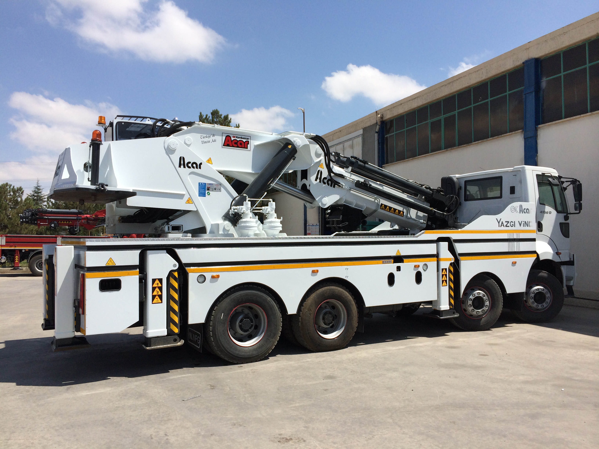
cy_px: 224
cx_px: 300
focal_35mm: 30
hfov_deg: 60.0
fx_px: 519
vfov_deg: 46.8
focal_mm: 4.12
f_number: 2.2
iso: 40
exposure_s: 1/3425
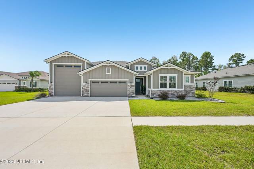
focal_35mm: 14
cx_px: 127
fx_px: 99
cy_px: 84
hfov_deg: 104.3
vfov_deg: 81.1
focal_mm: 14
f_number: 8
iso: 100
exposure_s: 1/500
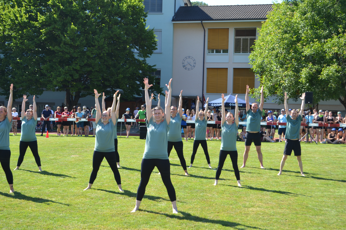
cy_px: 115
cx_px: 173
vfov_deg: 25.1
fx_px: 519
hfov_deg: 36.9
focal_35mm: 54
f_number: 5.6
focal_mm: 36
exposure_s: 1/125
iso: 100
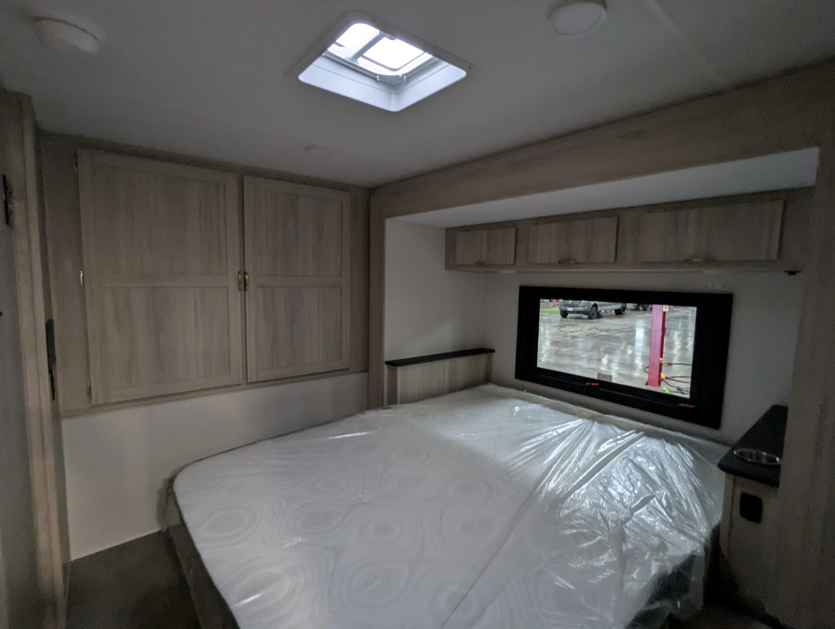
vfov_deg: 78.2
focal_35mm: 16
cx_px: 418
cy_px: 314
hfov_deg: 94.4
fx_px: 386
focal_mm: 2.35
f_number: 2.2
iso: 221
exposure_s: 1/24
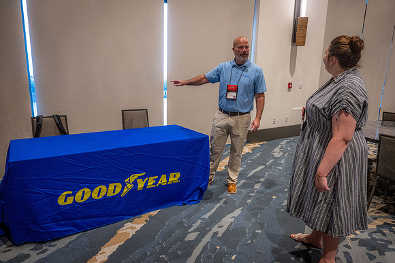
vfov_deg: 50.4
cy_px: 132
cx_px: 198
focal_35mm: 26
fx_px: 280
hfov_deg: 70.4
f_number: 6.3
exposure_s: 1/100
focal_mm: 25.5
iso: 4000
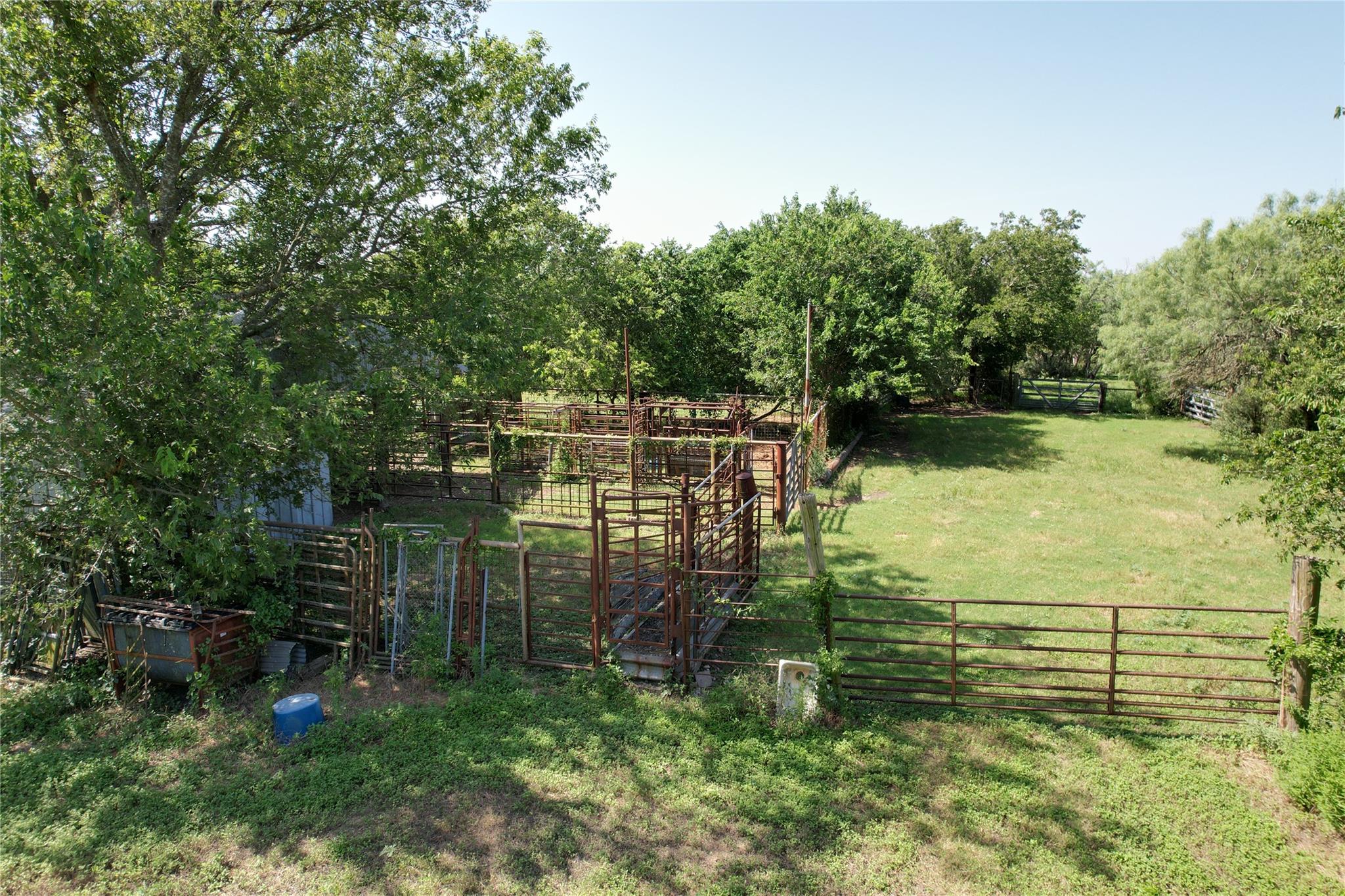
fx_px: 822
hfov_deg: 78.6
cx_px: 672
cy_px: 448
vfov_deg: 57.2
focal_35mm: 22
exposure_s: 1/725
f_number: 2.8
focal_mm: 8.38
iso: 100
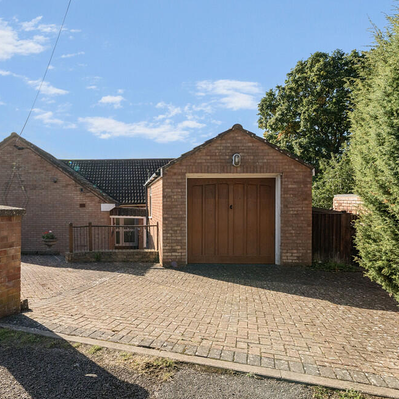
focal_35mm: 24
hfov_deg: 62.6
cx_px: 119
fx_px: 313
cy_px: 207
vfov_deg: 65.0
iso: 400
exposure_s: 1/1250
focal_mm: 12
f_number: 8
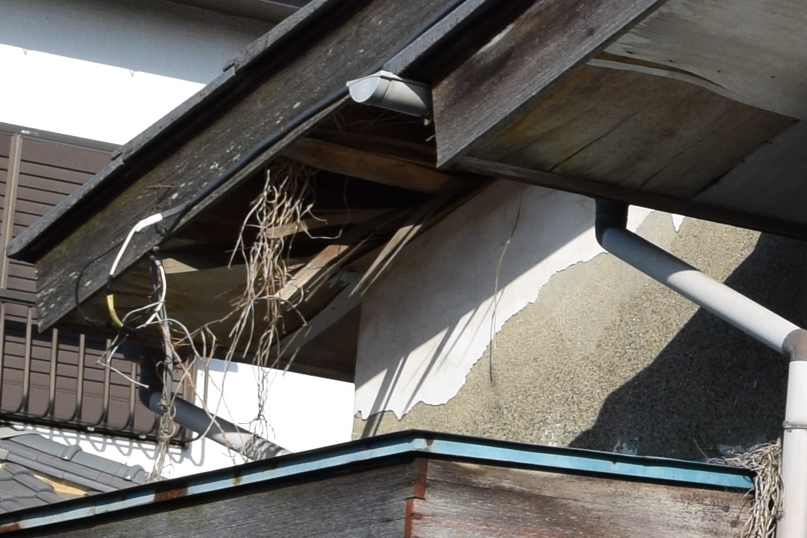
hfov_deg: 9.2
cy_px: 219
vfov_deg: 6.8
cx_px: 1908
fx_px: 4544
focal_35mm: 203
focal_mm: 25
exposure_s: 1/400
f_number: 10
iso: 200
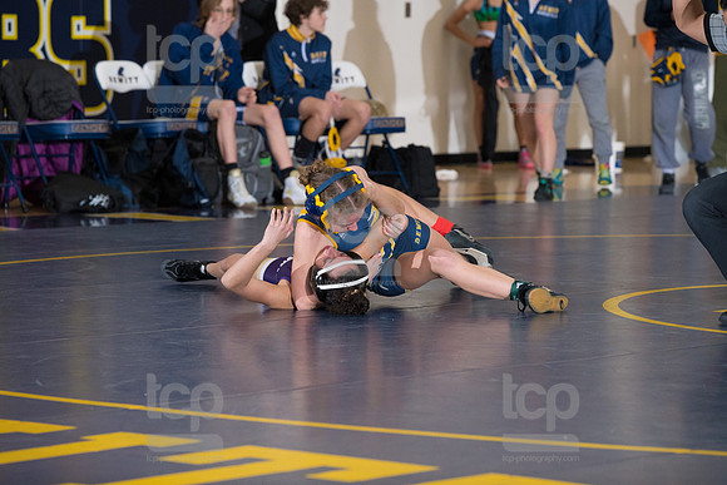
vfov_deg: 7.6
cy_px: 242
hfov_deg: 11.4
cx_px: 364
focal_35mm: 180
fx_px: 3636
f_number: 5.6
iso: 1250
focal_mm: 180
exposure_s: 1/250
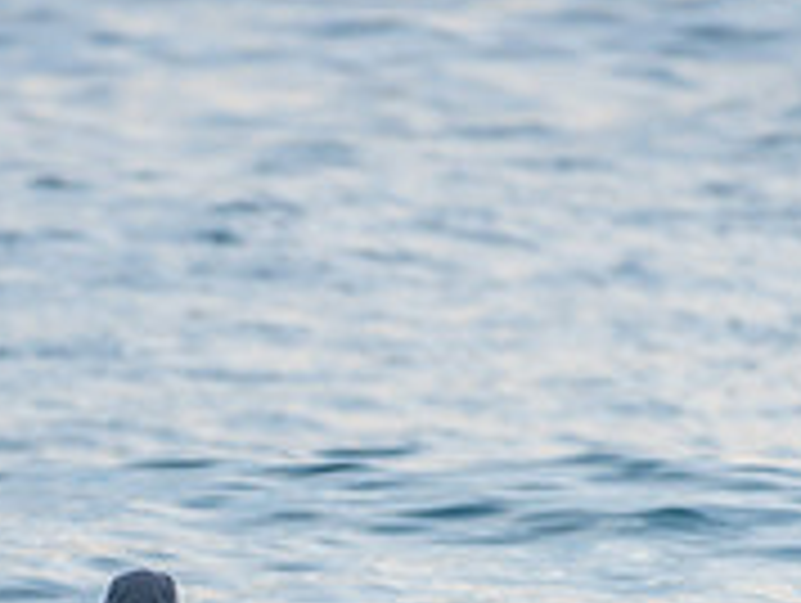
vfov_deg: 1.0
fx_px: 36239
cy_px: 736
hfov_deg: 1.3
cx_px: 153
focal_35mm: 1564
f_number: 5.6
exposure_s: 1/800
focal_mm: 500
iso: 140
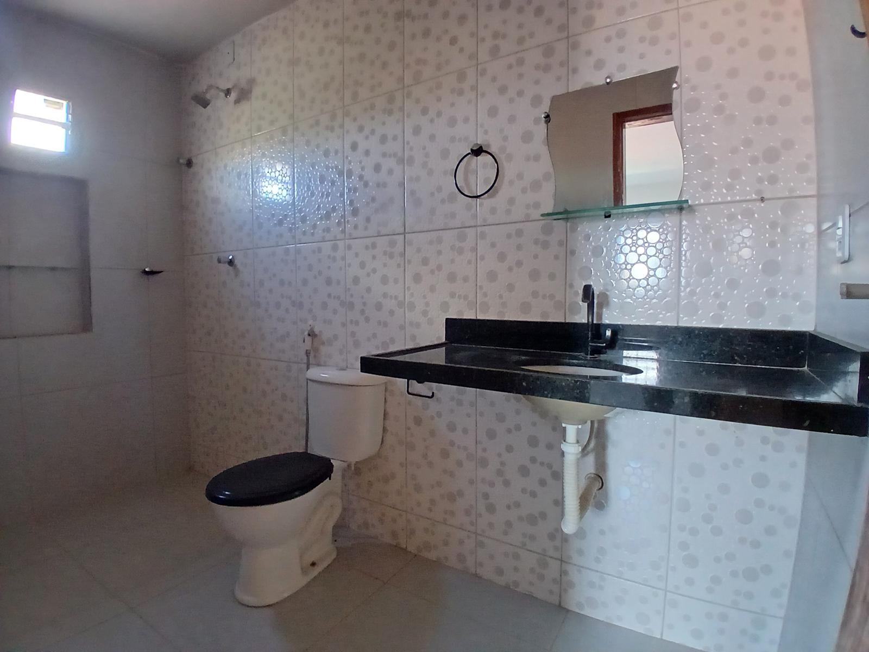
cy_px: 326
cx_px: 434
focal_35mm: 17
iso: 400
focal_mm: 1.4
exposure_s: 1/33.3
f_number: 2.2
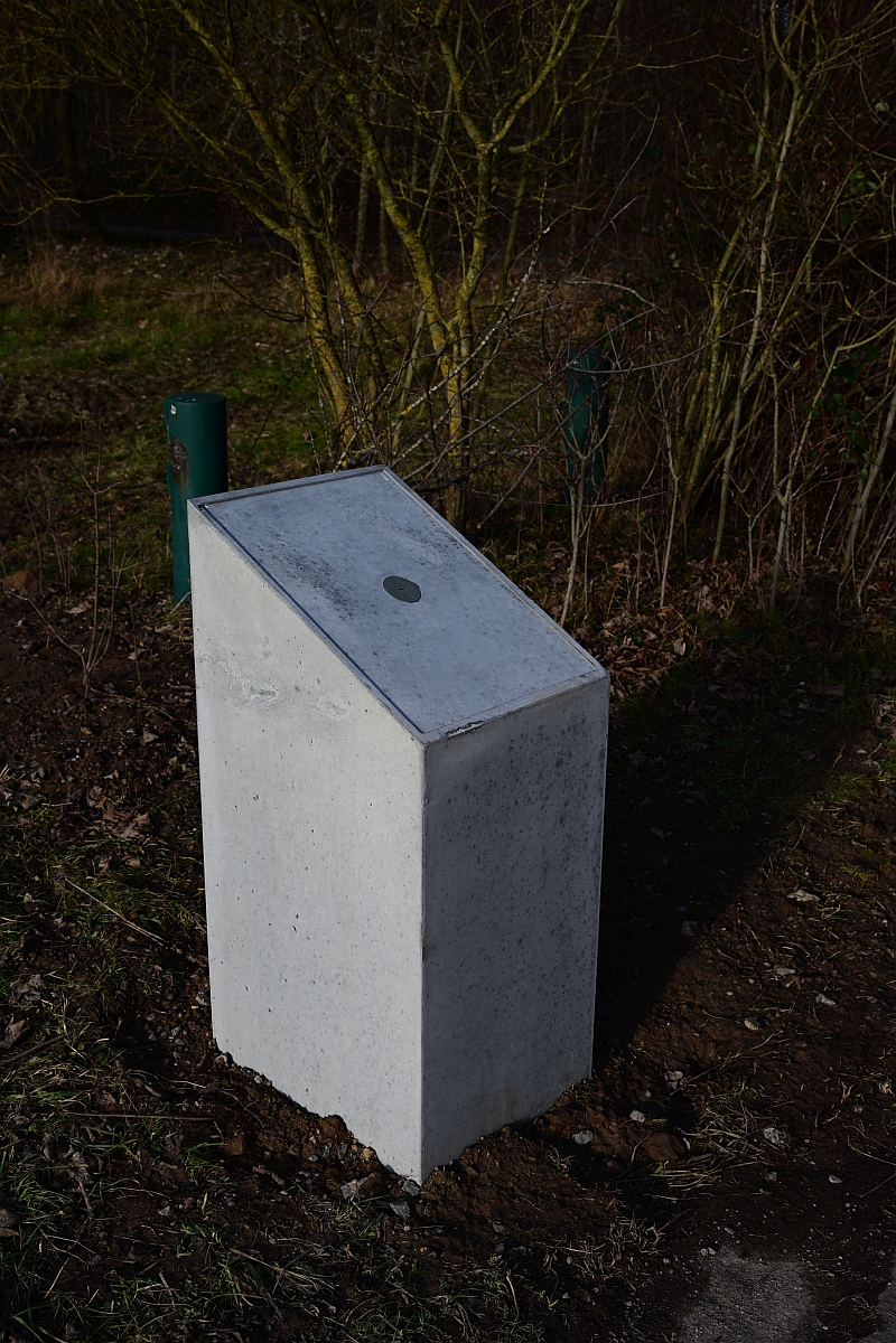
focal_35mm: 39
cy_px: 672
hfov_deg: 34.2
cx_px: 448
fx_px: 1456
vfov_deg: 49.6
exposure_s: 1/250
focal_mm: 39
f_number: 7.1
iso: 100
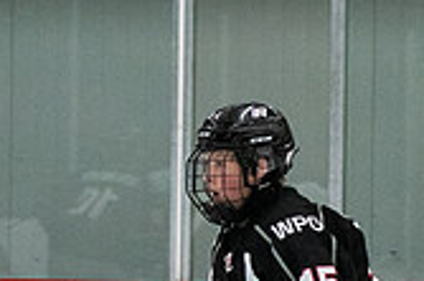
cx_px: 355
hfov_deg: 3.3
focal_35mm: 616
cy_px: 386
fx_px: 7248
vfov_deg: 2.2
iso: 1600
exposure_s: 1/640
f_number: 2.8
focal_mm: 82
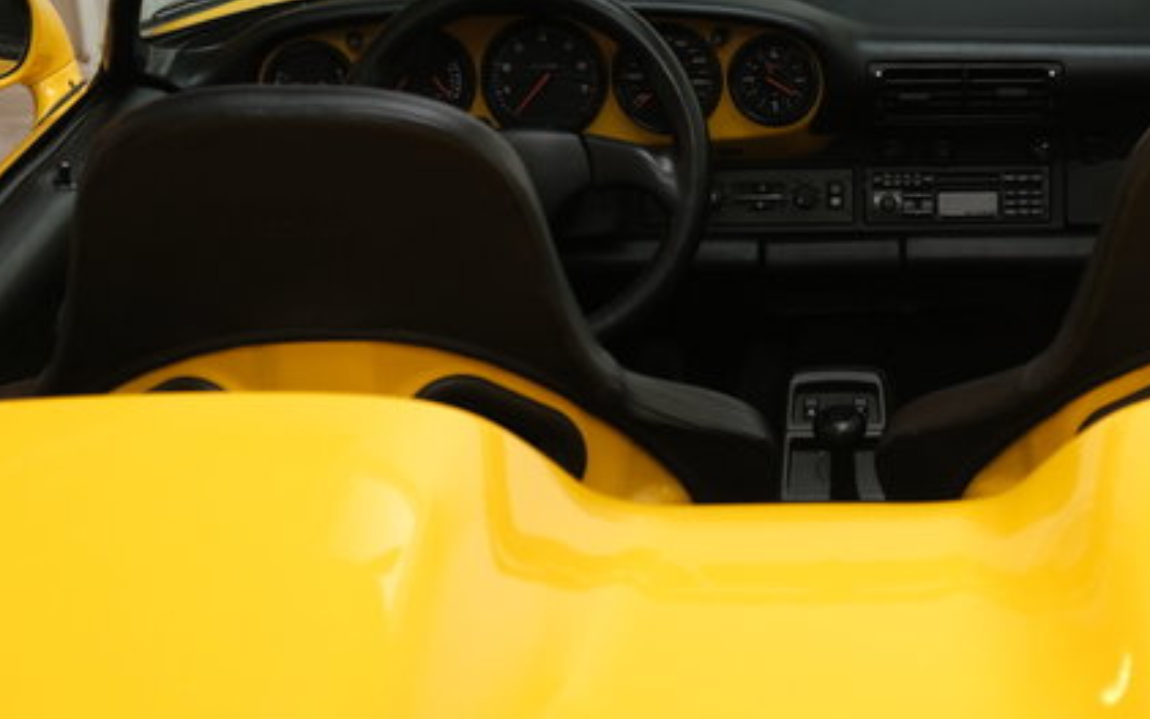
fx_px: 2444
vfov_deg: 16.7
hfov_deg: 26.3
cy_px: 282
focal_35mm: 78
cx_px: 807
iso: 1000
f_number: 3.6
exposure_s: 1/125
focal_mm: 27.7
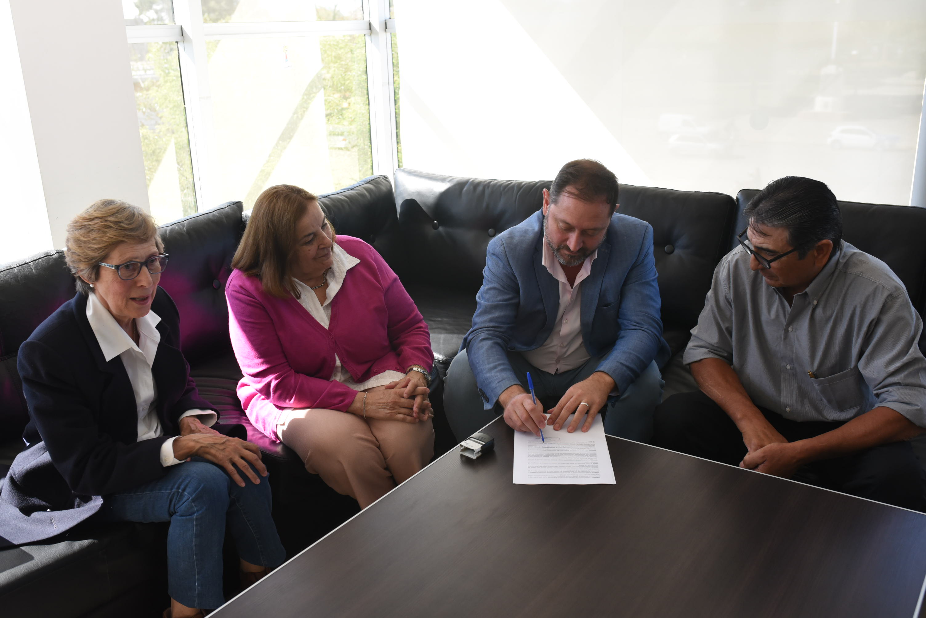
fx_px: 901
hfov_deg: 54.4
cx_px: 463
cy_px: 309
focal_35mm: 35
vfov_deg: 37.9
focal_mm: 35
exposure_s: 1/250
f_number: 5.6
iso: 1600
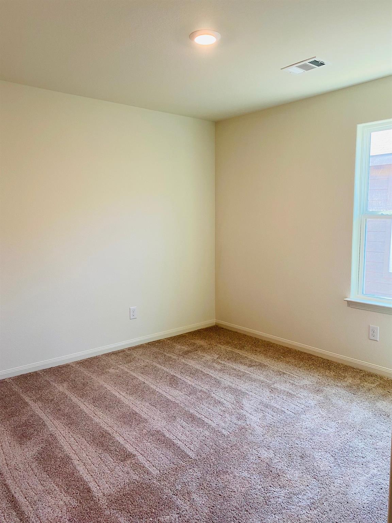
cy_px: 262
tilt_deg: -6.4
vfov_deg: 67.3
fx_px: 393
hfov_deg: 53.1
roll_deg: +0.8
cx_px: 196
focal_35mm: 26
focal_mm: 4.25
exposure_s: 1/60
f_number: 1.8
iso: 80
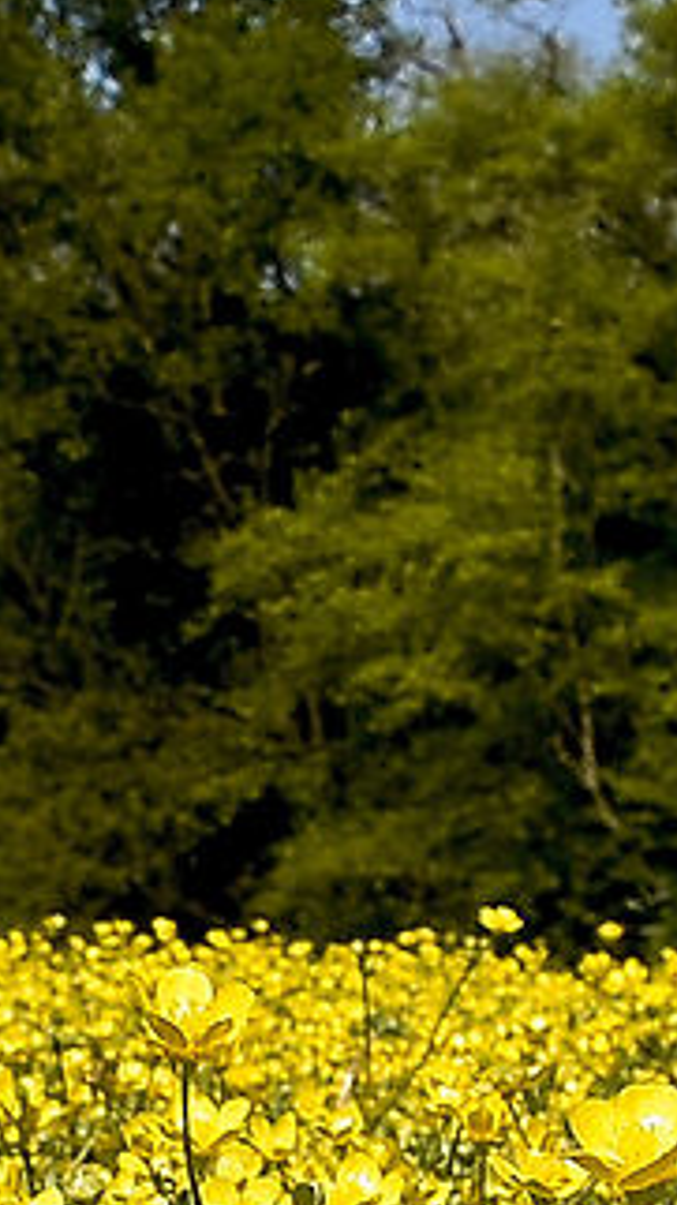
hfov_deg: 5.8
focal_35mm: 211
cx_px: 385
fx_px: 6737
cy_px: 1336
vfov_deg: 10.1
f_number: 10
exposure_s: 1/200
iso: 100
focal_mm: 18
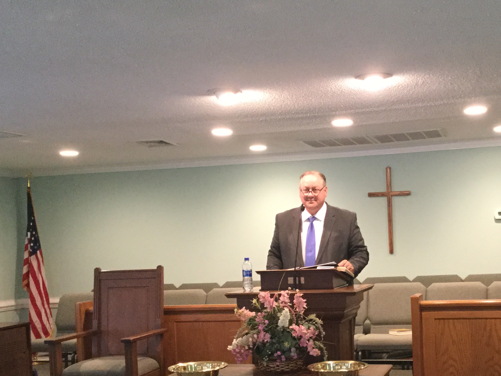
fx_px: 724
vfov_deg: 28.7
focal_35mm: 50
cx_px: 327
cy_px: 279
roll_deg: +1.2
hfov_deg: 37.8
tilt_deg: -5.8
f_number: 2.4
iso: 200
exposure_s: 1/20
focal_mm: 3.3
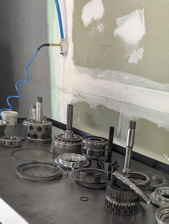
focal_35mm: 40
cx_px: 139
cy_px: 184
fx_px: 260
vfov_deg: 44.2
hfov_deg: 34.7
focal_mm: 6.9
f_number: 1.68
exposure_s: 1/1835
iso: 1311
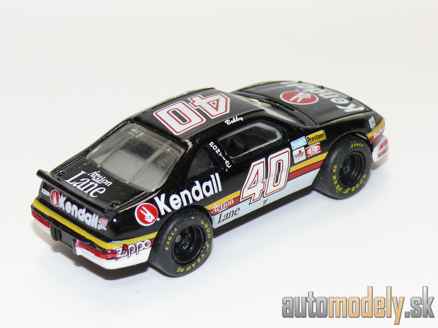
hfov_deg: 18.7
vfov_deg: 14.1
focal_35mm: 105
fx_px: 1329
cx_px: 219
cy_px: 164
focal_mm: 13.7
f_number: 4
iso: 100
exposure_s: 1/30
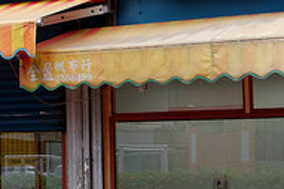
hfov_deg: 15.1
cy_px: 74
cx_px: -94
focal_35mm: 129
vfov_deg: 10.6
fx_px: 1017
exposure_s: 1/100
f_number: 4
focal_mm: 14.9
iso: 125
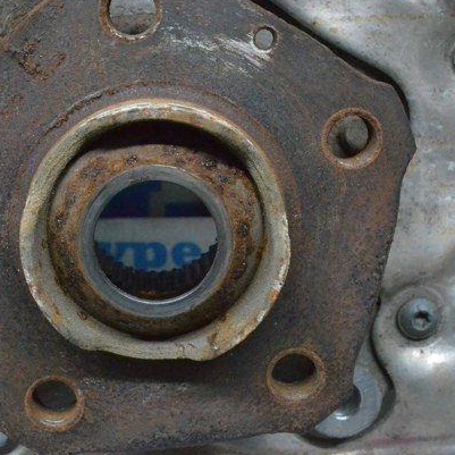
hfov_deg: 26.4
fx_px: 967
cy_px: 228
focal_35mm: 65
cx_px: 184
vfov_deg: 26.5
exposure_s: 1/160
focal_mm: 32
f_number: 10
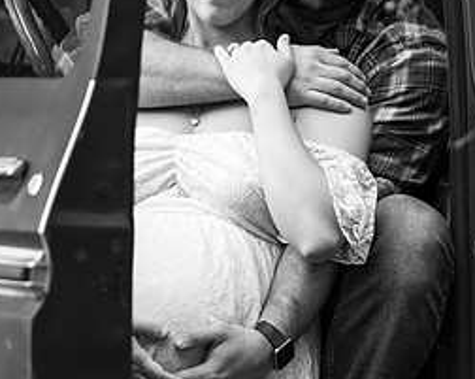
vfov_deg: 5.0
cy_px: 181
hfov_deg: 6.3
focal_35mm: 307
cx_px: 230
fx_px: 4311
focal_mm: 115.7
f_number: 2.8
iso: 250
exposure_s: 1/160
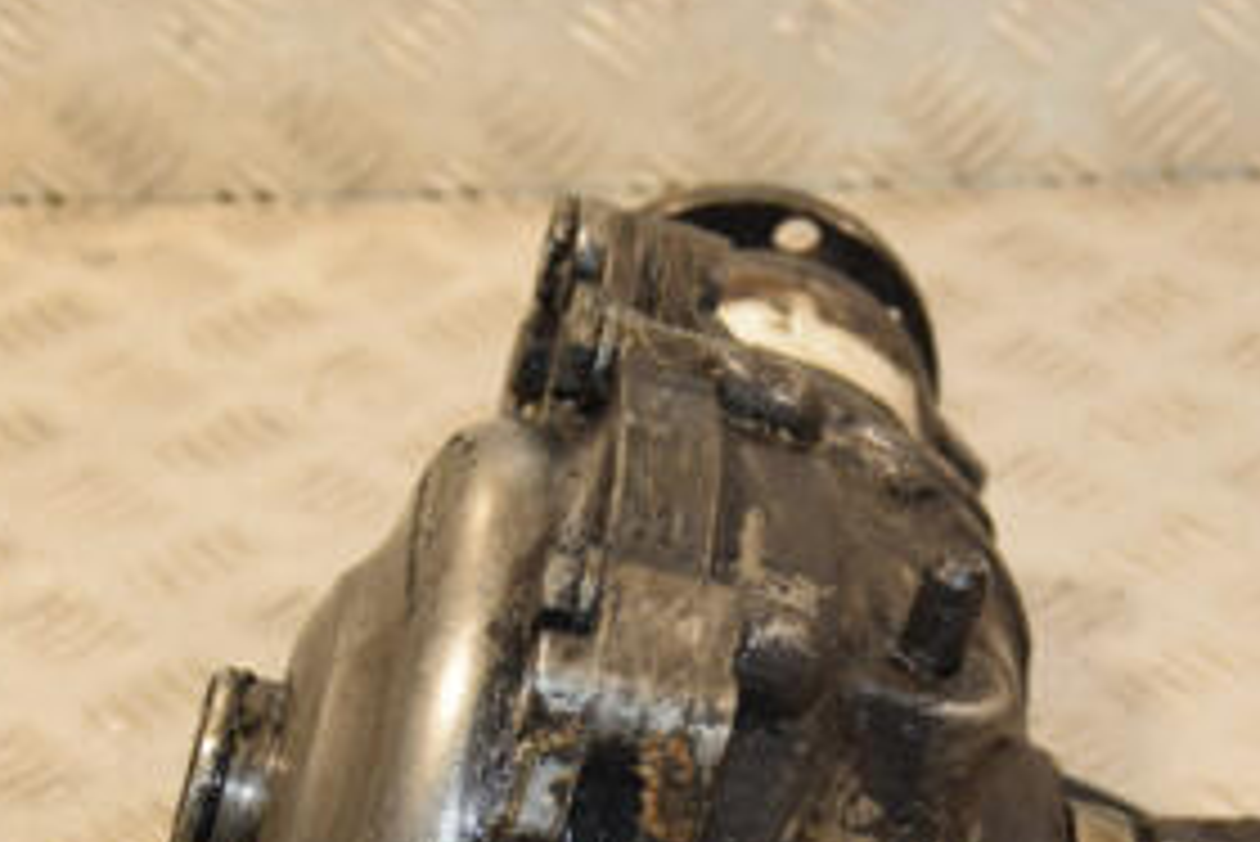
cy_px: 729
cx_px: 891
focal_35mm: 122
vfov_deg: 11.2
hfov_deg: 16.7
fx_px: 4272
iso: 800
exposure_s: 1/160
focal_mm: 38
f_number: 5
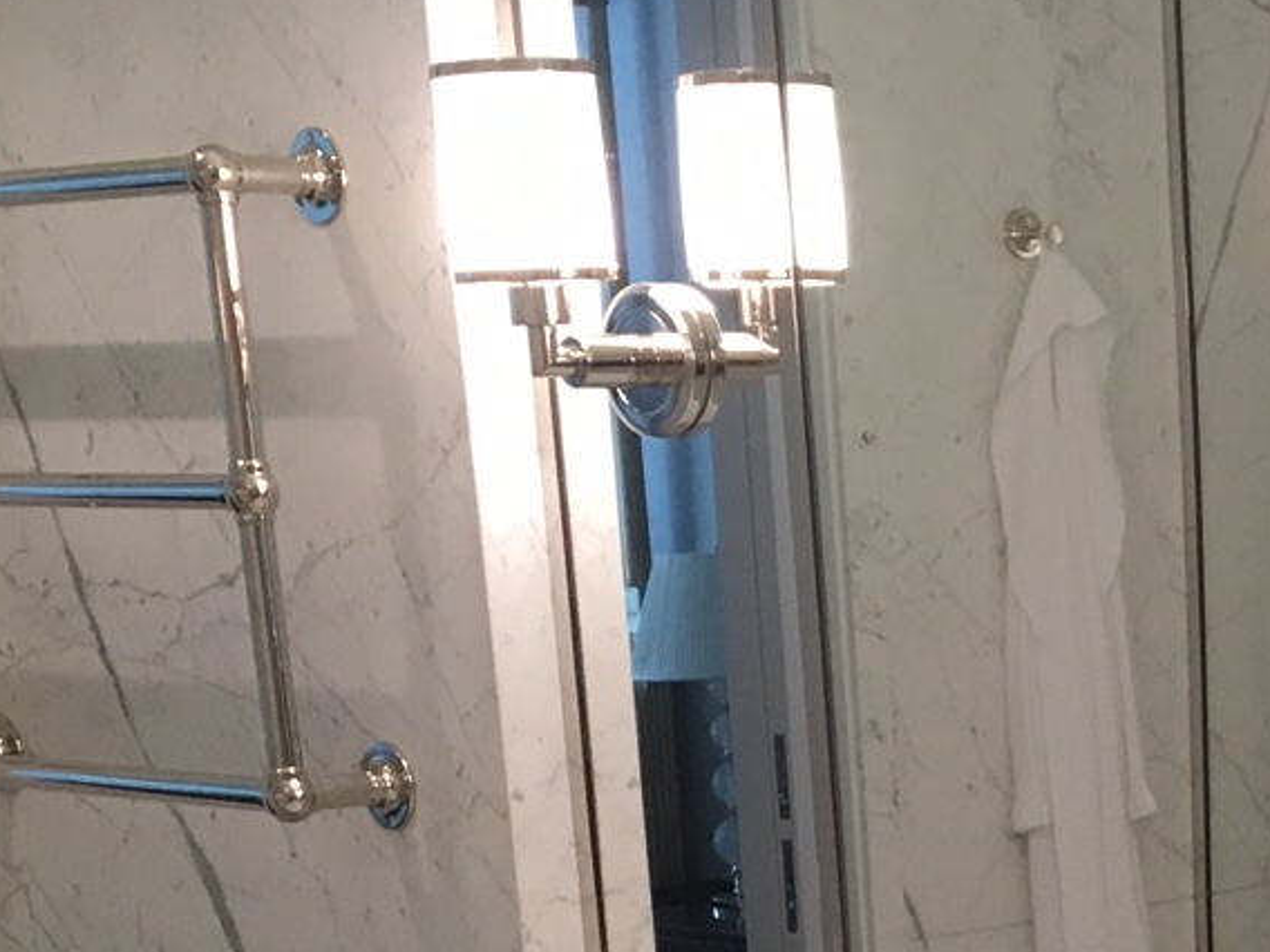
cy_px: 1587
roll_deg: +1.3
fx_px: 3779
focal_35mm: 103
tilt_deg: -16.8
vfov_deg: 13.2
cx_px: 1458
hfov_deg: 18.3
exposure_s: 1/30
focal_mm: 4.15
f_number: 2.2
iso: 40
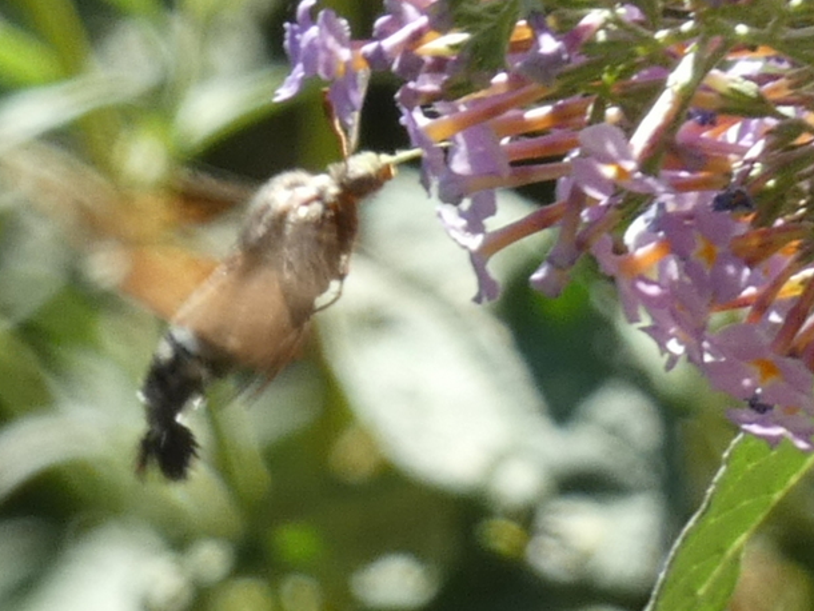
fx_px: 13150
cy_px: 304
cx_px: 397
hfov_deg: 3.5
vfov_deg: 2.7
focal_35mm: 559
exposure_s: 1/80
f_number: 5.6
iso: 100
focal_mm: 71.7
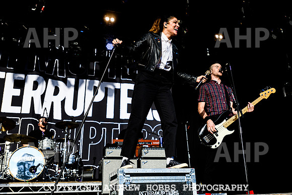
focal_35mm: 44
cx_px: 165
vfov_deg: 30.6
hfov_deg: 44.7
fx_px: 355
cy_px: 79
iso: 400
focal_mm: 35
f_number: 4.5
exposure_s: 1/2500
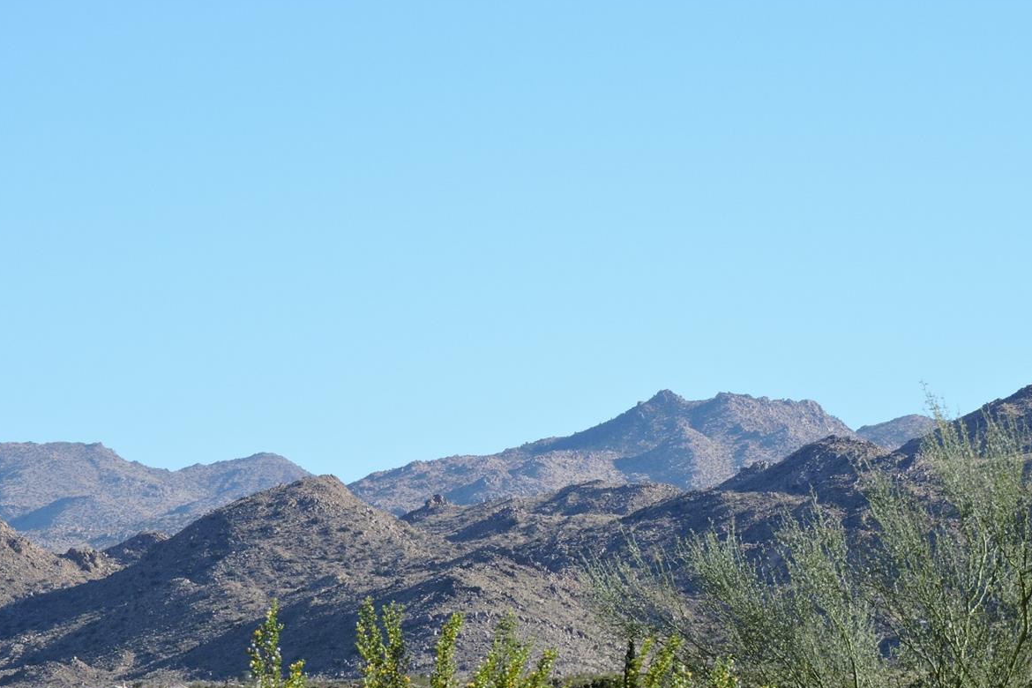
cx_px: 606
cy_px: 419
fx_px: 6879
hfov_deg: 8.6
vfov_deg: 5.7
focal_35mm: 240
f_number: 5.3
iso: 100
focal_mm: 32.2
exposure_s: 1/400
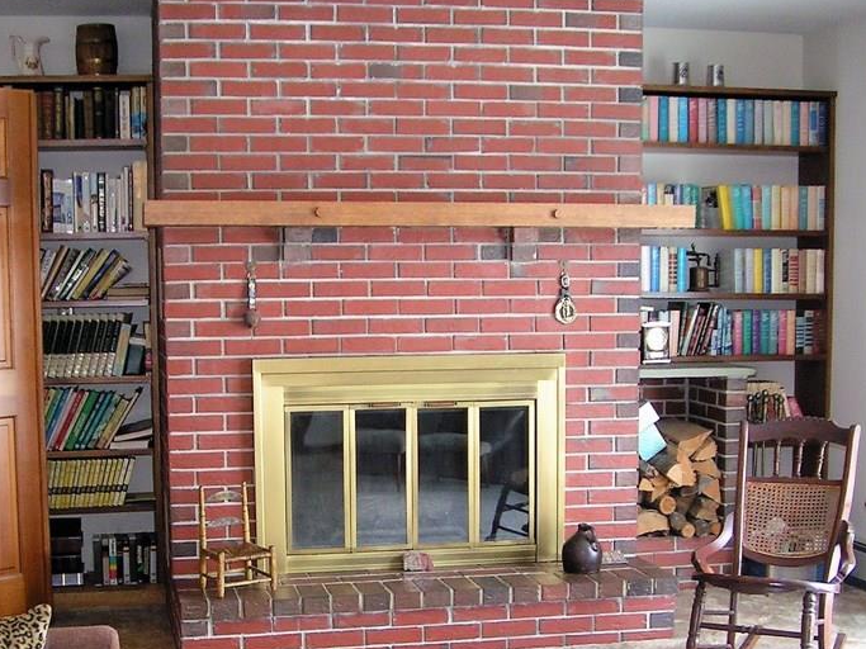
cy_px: 451
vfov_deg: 25.5
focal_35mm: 57
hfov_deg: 33.7
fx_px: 1426
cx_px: 352
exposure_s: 1/40
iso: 100
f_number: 2.8
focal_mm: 5.8
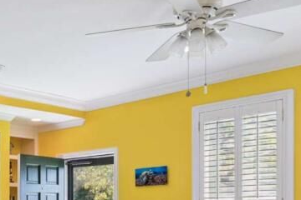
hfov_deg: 30.3
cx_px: -22
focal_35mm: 60
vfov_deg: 21.5
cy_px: 218
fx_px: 502
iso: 250
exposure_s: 1/25
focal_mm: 18
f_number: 8
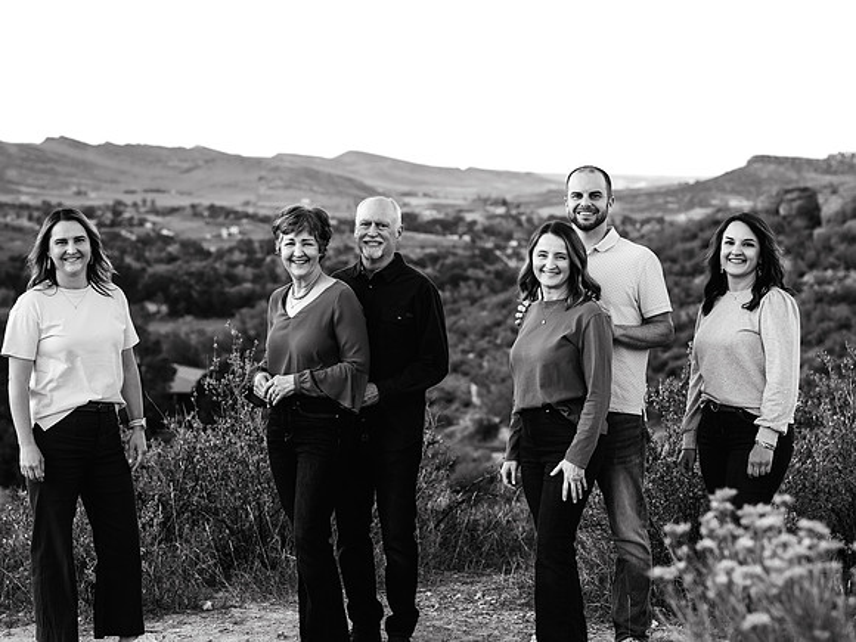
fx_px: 2703
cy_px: 321
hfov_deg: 18.0
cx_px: 428
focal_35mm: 109
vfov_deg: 13.5
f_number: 5.6
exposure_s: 1/160
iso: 500
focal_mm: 101
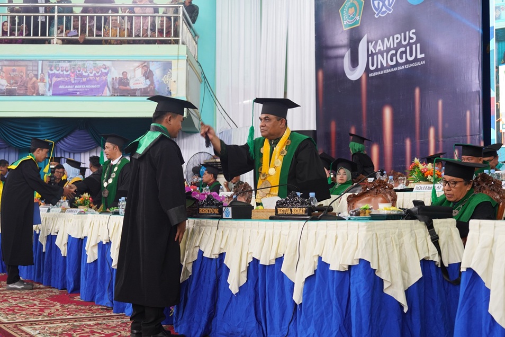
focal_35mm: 56
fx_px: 785
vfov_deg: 24.2
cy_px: 168
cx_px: 252
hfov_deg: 35.6
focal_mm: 56
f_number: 5.6
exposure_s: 1/60
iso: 1000
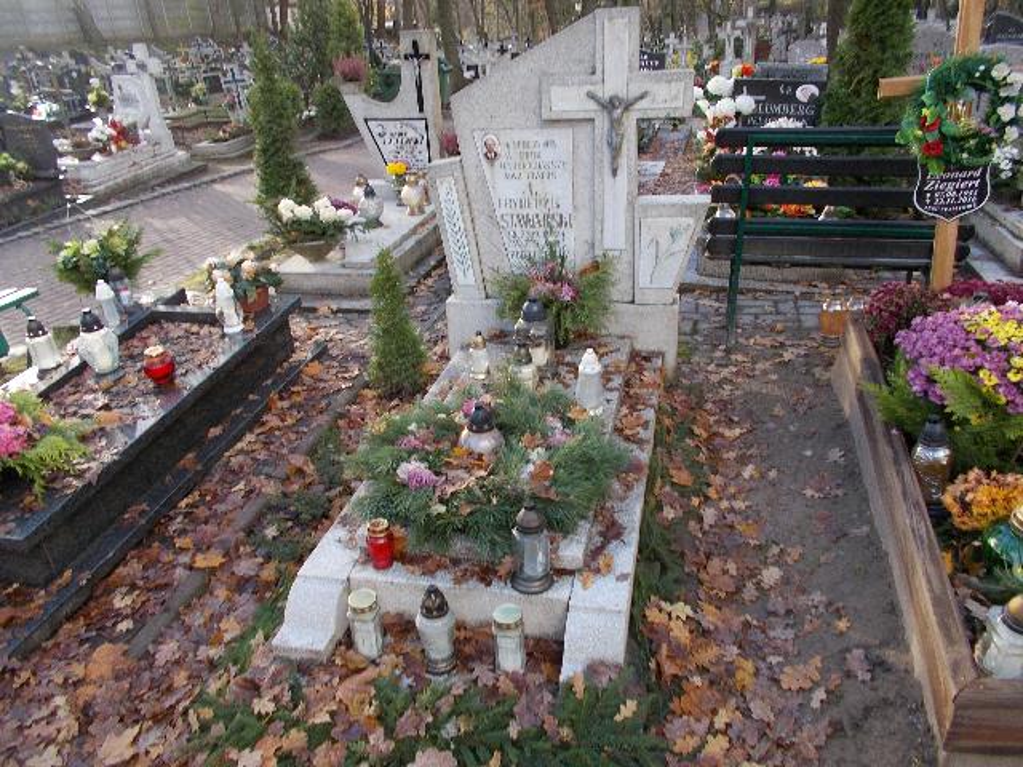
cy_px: 384
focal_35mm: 26
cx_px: 512
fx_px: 768
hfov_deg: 67.3
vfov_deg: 53.1
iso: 80
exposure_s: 1/60
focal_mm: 4.6
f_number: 3.2
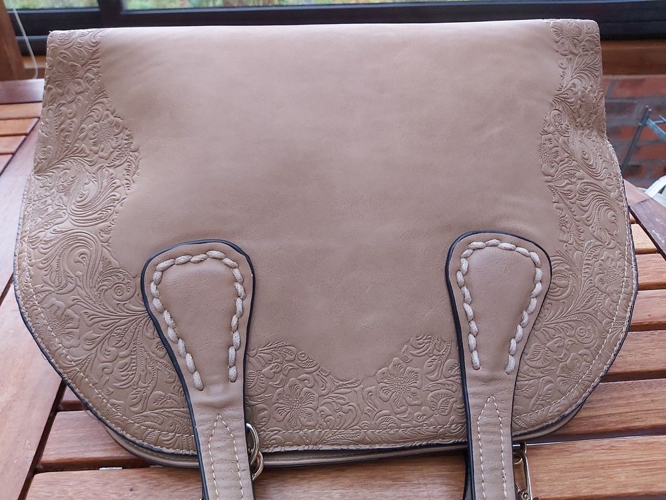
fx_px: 500
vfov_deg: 53.1
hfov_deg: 67.3
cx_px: 333
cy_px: 250
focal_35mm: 26
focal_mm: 3.92
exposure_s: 1/25
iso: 320
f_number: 1.7
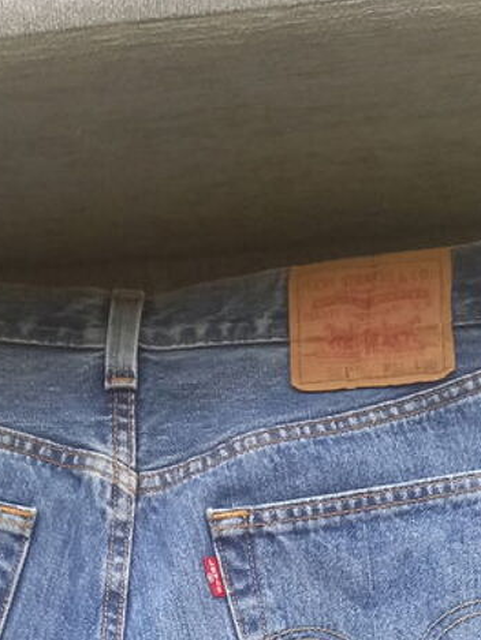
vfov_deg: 23.4
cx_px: 227
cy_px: 884
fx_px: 1315
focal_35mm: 71
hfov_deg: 20.7
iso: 320
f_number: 2
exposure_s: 1/33.3
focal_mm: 4.6
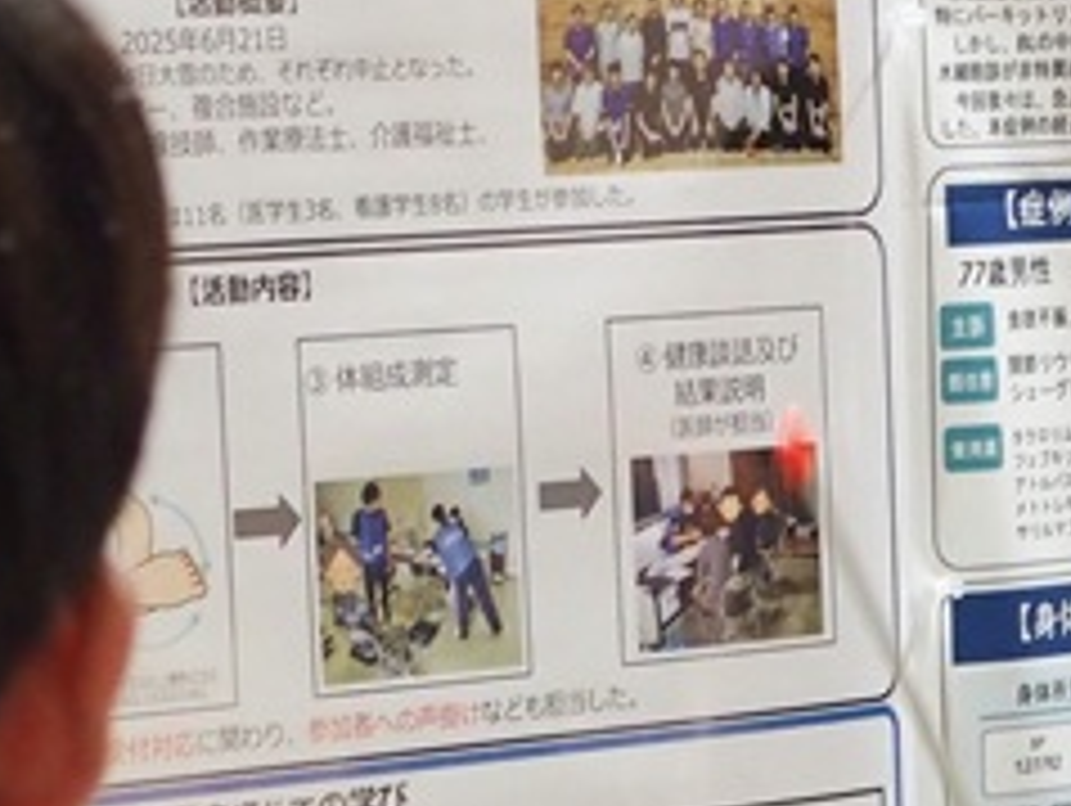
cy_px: 813
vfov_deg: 5.9
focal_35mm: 253
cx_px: 1208
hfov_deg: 7.8
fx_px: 7836
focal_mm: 16.1
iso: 800
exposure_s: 1/30
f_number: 2.8
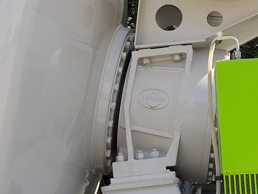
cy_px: 97
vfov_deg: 45.4
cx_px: 129
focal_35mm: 31
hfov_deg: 58.4
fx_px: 231
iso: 216
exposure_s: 1/1126
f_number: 1.9
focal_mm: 5.52
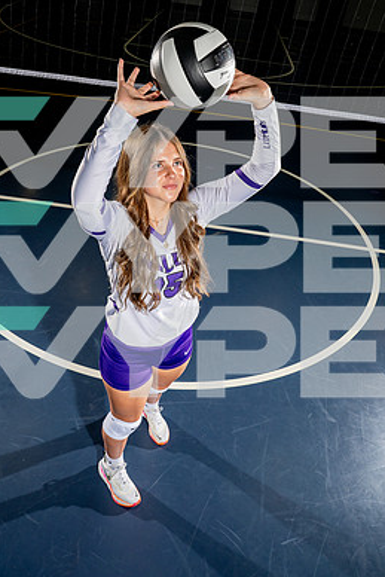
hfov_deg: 45.0
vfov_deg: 63.4
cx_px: 183
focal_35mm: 29
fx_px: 465
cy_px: 248
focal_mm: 25
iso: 500
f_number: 8
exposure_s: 1/250
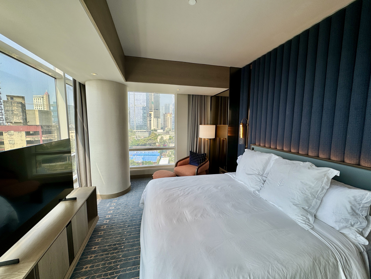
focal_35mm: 14
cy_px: 140
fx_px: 150
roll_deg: -0.6
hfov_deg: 102.1
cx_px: 186
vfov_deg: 85.7
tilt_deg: -7.1
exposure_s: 1/184
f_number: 2.2
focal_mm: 2.22
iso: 40
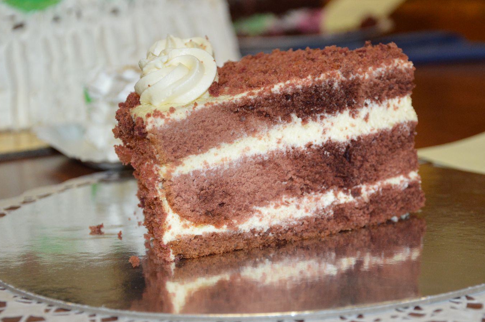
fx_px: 1346
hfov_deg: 20.4
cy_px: 186
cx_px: 301
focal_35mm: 100
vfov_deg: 13.7
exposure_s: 1/60
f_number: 5
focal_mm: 50
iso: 1100
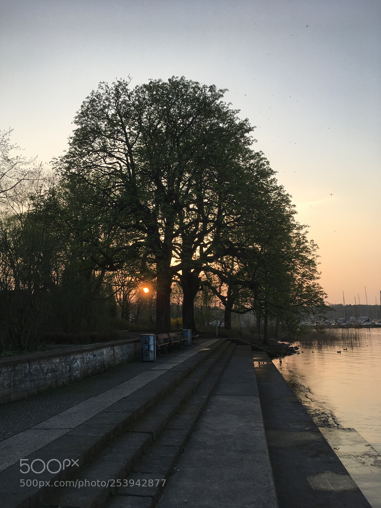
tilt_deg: +8.6
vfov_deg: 61.7
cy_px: 254
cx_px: 190
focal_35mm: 29
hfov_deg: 48.2
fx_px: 426
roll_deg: +2.0
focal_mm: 4.15
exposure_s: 1/432
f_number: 2.2
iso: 25
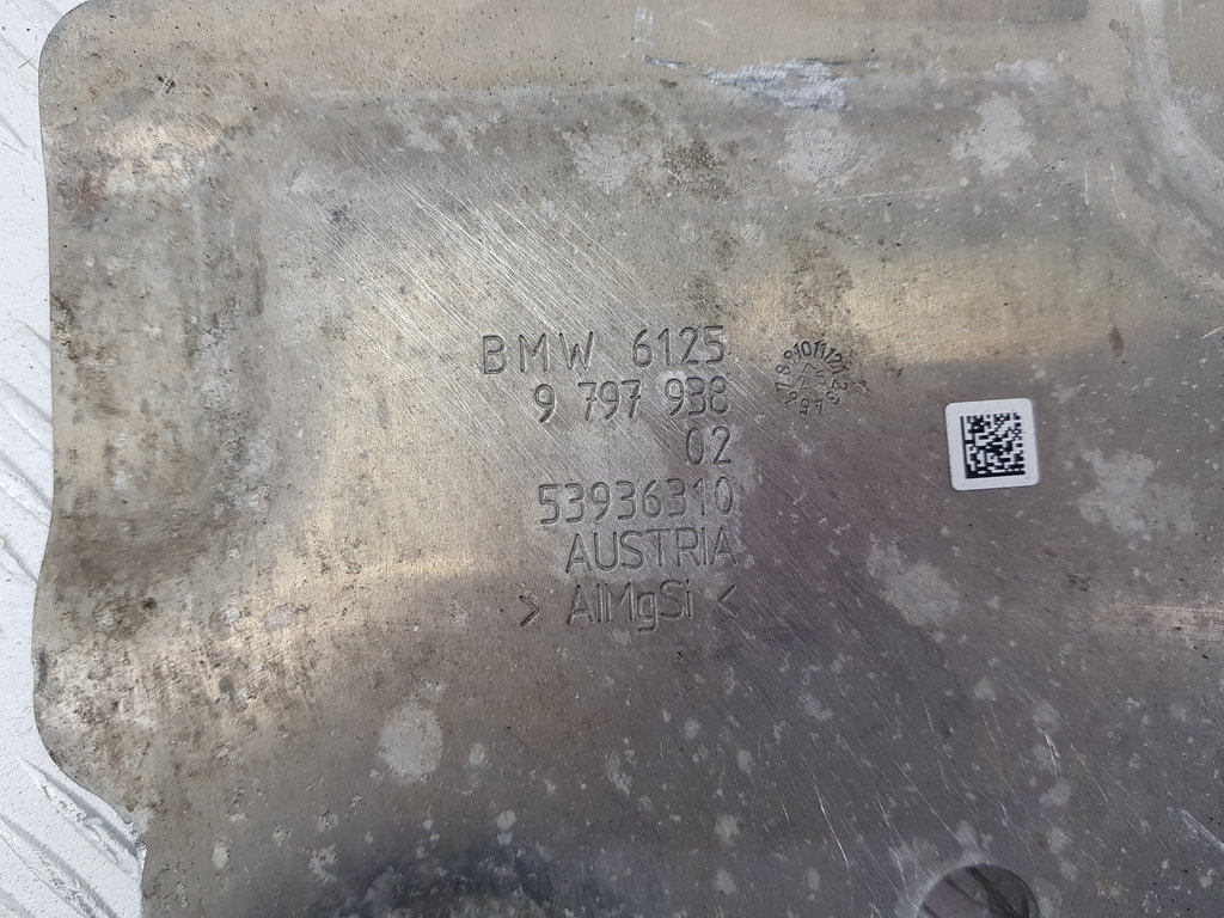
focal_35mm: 26
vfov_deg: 53.1
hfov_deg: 67.3
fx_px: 919
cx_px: 612
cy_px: 459
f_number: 1.7
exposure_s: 1/100
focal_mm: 4.2
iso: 80
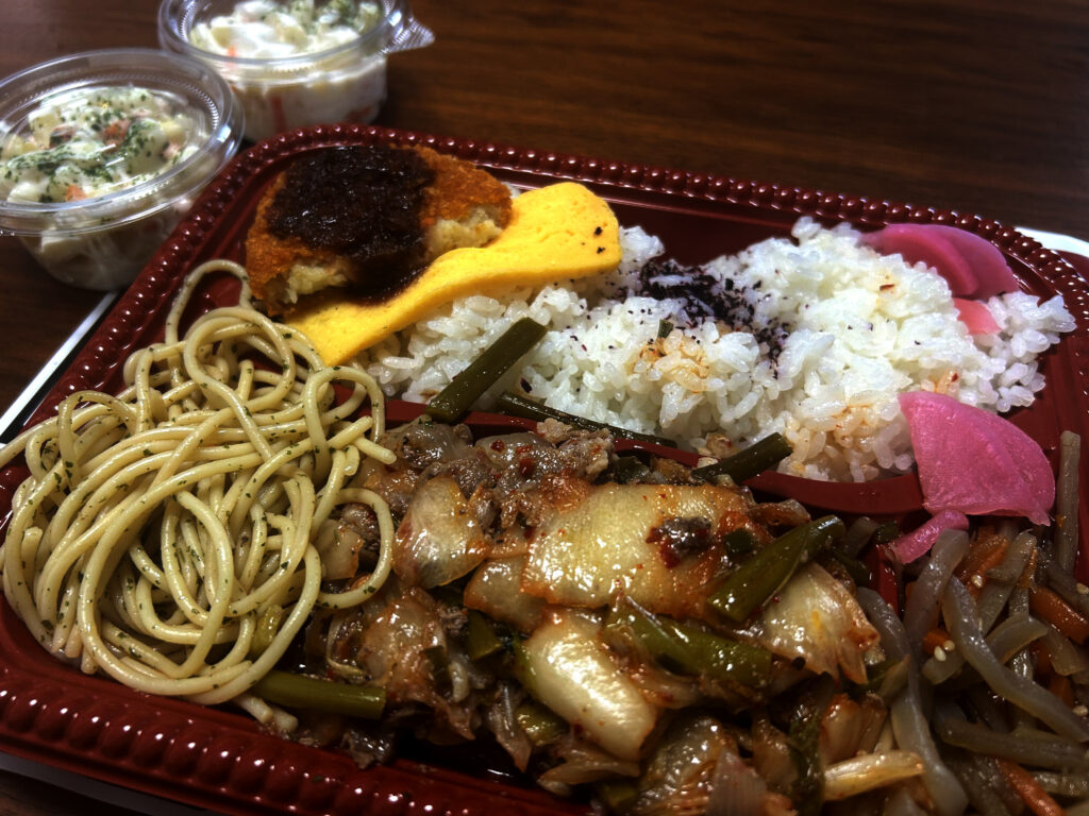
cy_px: 408
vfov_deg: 53.1
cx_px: 544
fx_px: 818
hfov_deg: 67.3
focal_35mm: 26
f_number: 1.5
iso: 100
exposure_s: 1/60
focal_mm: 5.7
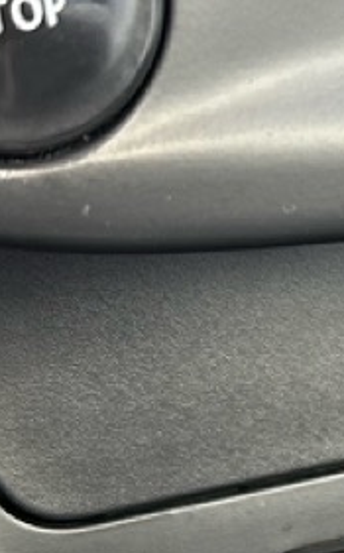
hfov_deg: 10.3
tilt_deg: -25.0
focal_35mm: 116
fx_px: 1744
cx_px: 717
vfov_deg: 17.4
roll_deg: +1.0
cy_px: 596
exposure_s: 1/75
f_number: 1.78
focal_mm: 6.86
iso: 250
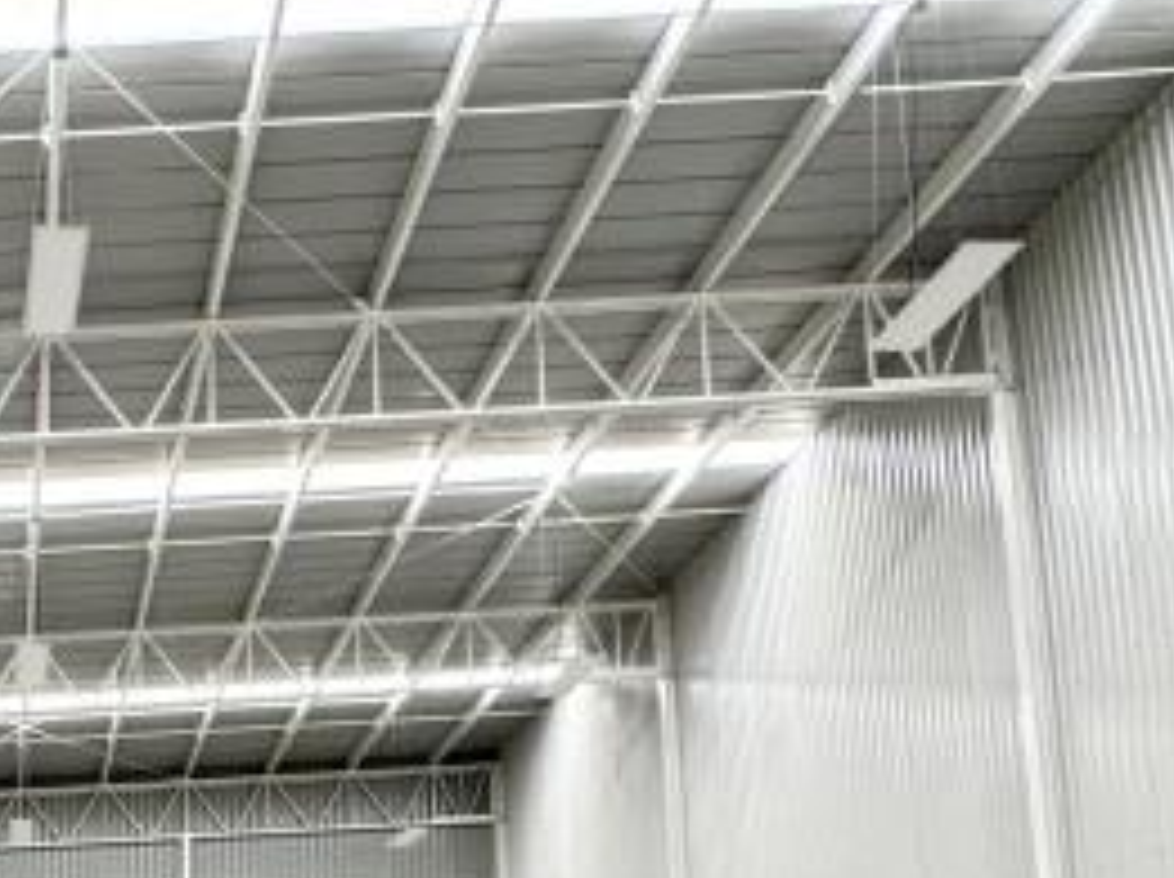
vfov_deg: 25.3
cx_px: -27
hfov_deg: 32.0
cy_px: 864
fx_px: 1863
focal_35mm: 55
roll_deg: -1.0
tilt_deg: +11.4
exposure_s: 1/99
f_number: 2.2
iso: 200
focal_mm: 2.22
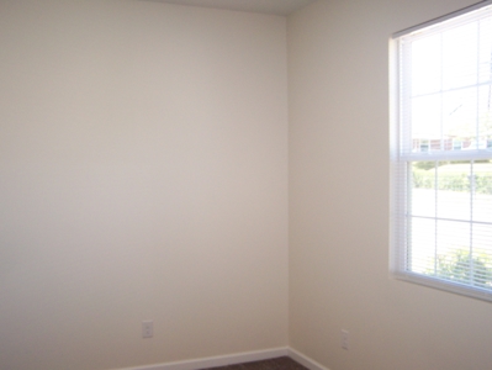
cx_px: 246
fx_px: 541
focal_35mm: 38
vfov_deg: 37.8
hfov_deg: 48.9
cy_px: 185
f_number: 2.8
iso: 160
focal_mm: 6.3
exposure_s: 1/80
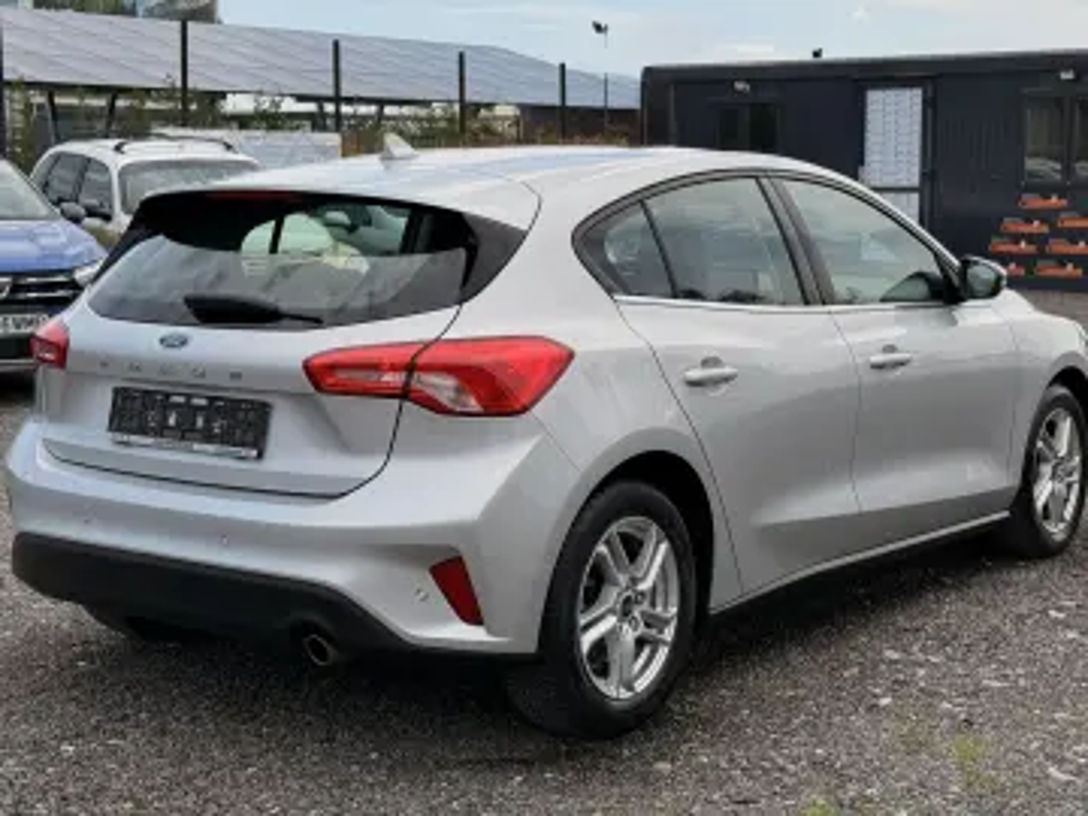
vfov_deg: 30.3
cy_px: 408
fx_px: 1509
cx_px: 544
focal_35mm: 48
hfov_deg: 39.7
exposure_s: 1/5587
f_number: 1.78
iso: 64
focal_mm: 6.76
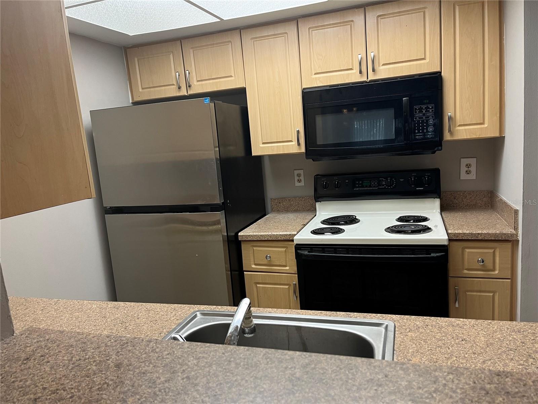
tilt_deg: -9.5
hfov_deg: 67.3
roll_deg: +5.4
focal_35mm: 26
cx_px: 269
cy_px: 202
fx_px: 404
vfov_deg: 53.1
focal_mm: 5.1
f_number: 1.6
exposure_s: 1/60
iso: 125
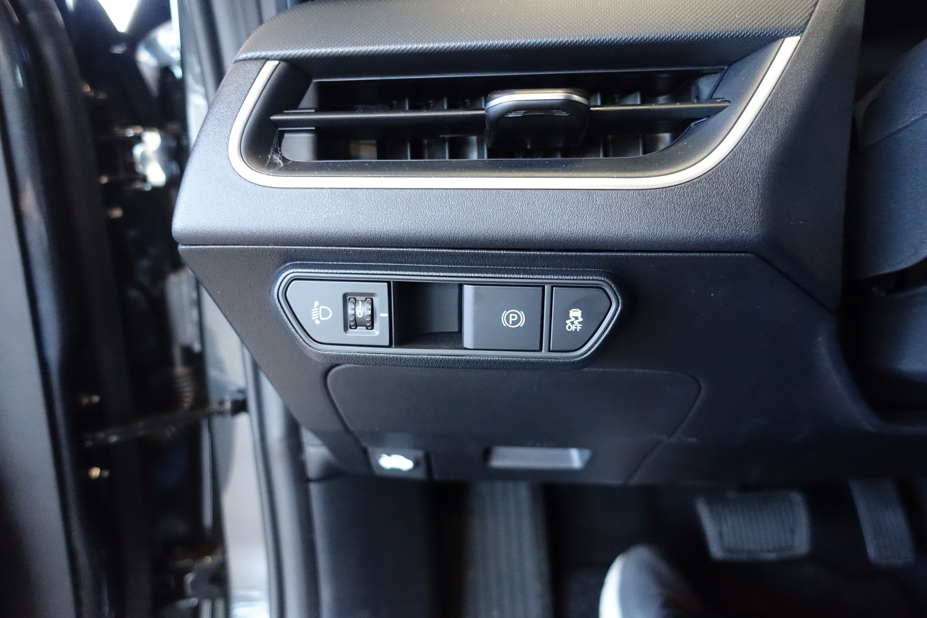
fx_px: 618
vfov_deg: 53.1
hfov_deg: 73.7
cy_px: 309
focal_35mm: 24
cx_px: 464
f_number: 1.8
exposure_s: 1/250
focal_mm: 8.8
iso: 3200
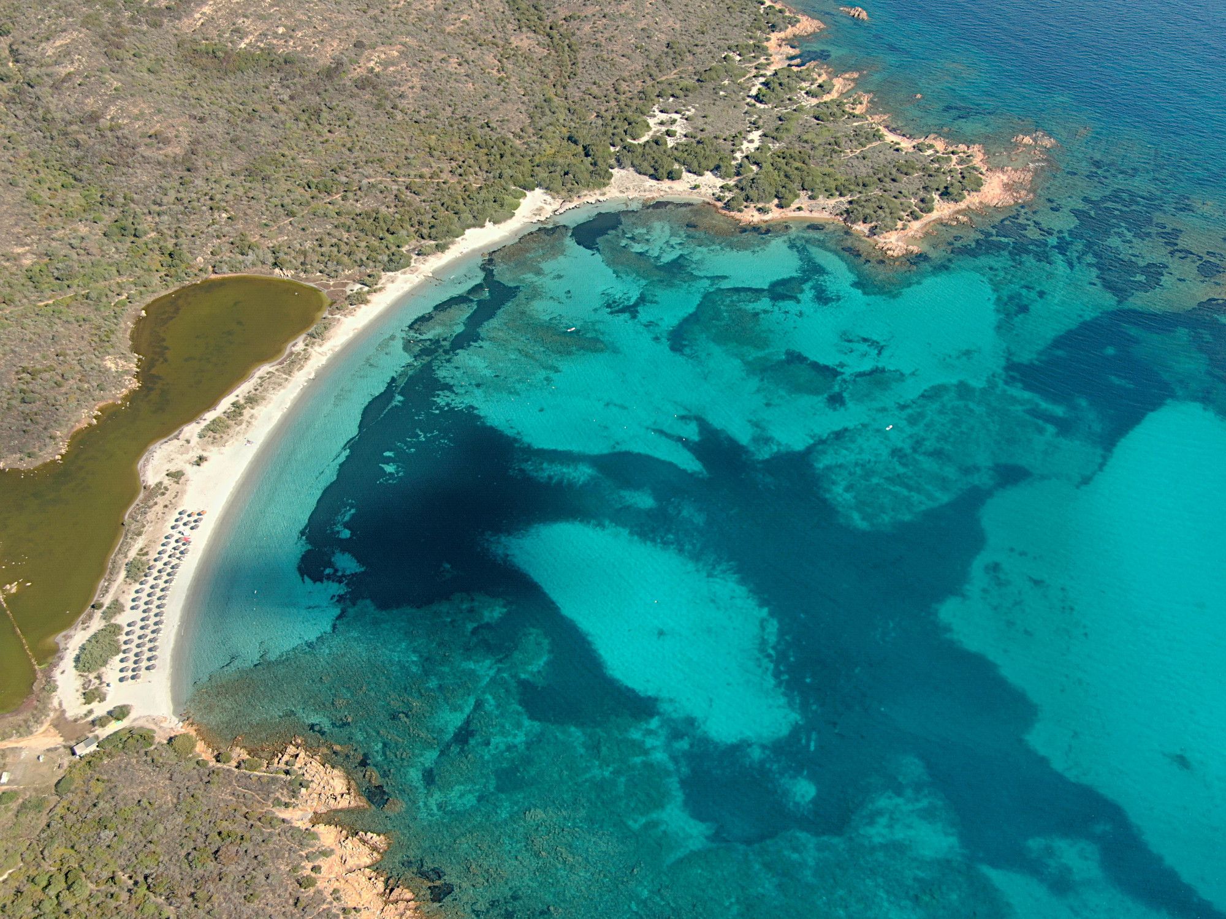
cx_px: 613
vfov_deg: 42.9
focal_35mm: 33
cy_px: 460
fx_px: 1169
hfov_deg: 55.4
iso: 100
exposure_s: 1/240
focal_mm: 5.69
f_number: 3.2
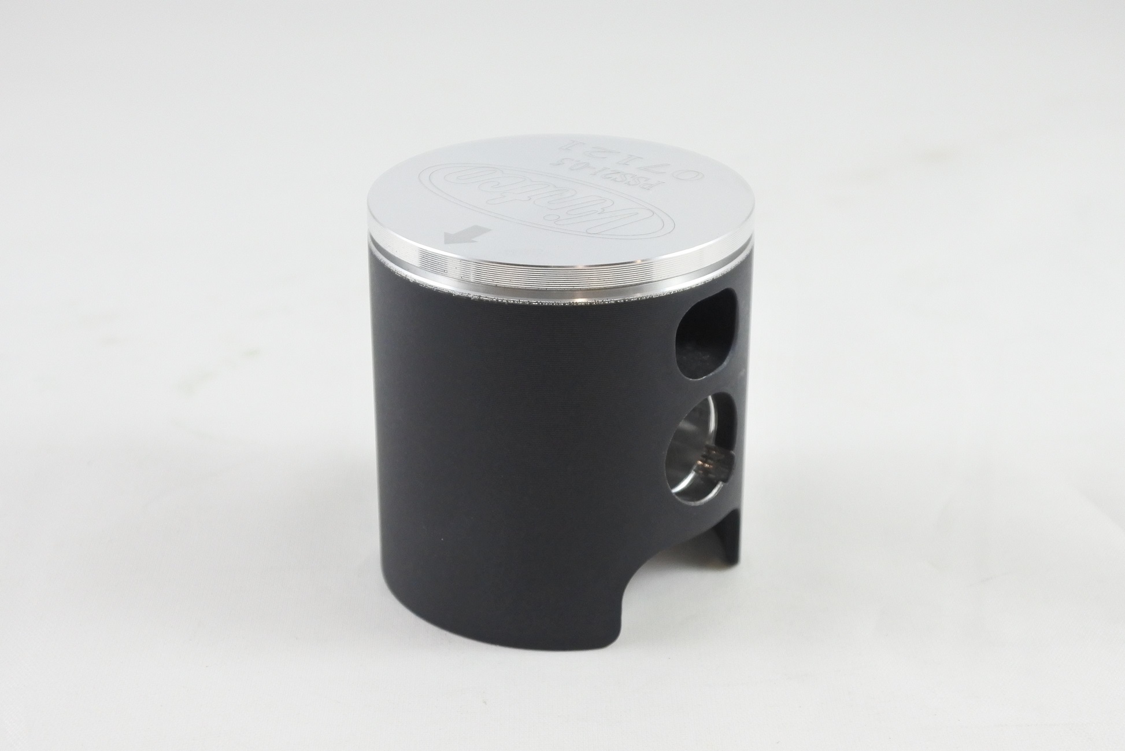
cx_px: 562
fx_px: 1438
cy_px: 376
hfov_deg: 42.7
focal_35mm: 46
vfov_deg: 29.3
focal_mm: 17.2
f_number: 4.5
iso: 640
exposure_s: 1/125
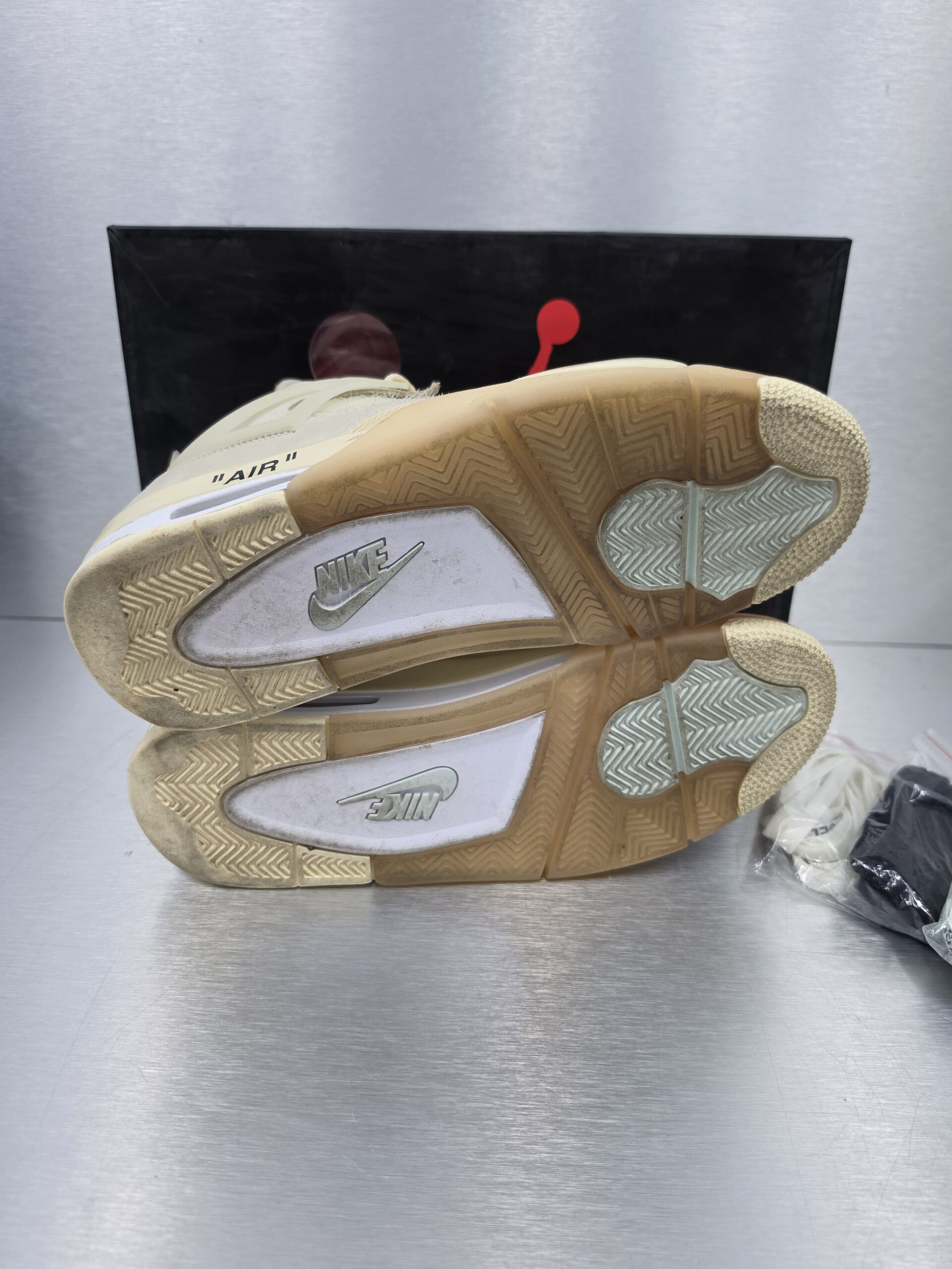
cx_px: 476
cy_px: 634
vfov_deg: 73.9
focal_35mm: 23
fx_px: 843
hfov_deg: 58.9
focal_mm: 6.5
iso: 125
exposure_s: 1/100
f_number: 1.4
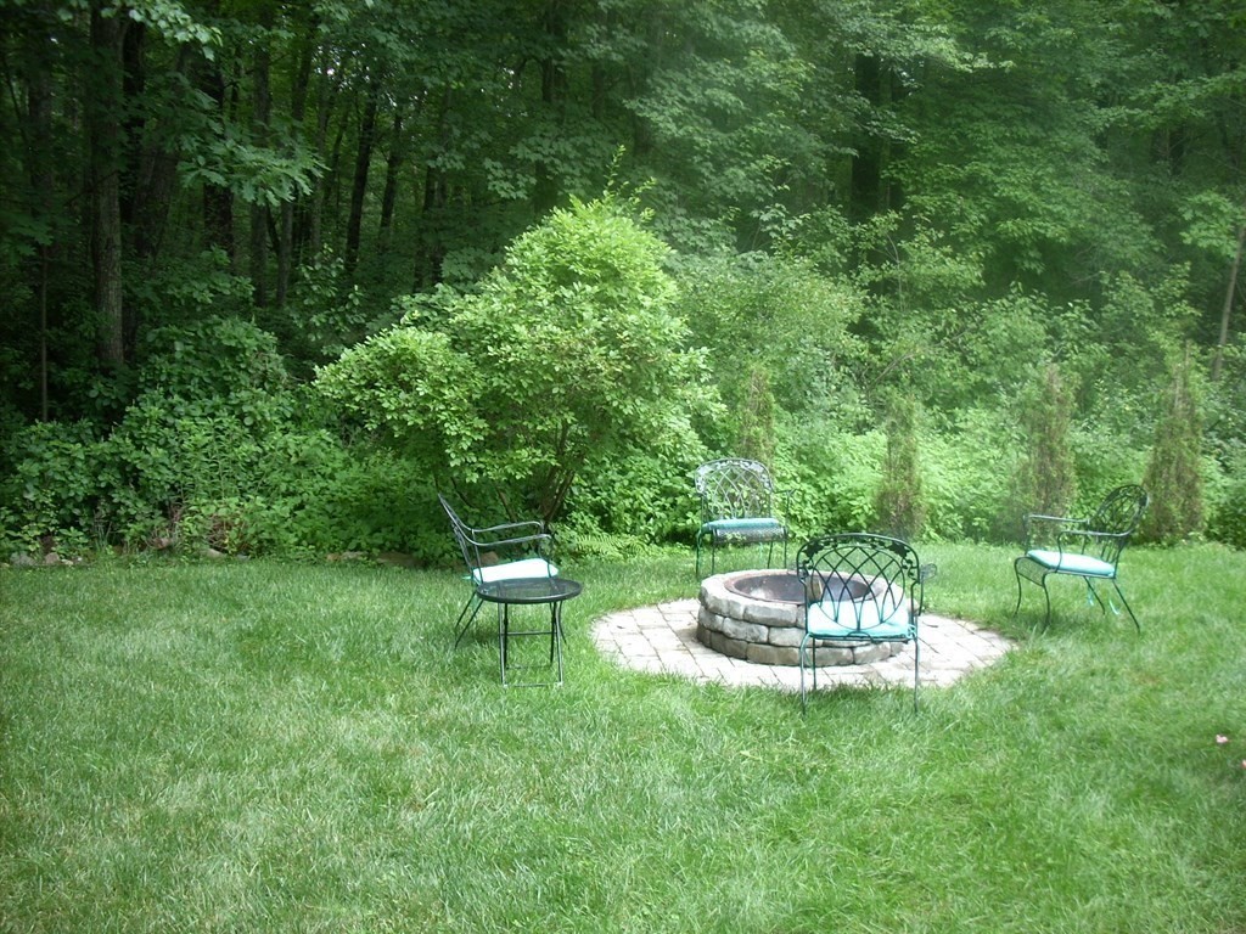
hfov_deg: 50.1
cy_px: 467
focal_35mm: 37
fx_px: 1332
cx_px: 623
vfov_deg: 38.7
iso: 64
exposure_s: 1/62.6
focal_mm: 6.2
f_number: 2.8
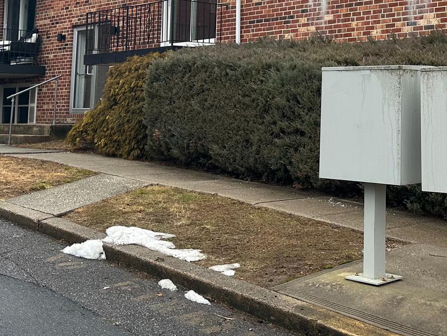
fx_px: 749
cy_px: 25
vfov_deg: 24.4
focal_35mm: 58
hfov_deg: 32.2
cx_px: 364
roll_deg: -0.8
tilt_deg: +6.4
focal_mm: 6.86
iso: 80
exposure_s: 1/390
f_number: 1.78
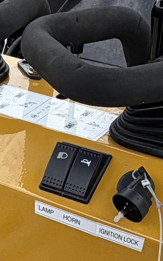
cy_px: 305
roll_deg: +3.9
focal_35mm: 92
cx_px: -39
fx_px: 654
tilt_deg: -40.9
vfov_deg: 21.1
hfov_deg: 13.8
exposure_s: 1/502
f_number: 2.2
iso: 50
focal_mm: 2.22
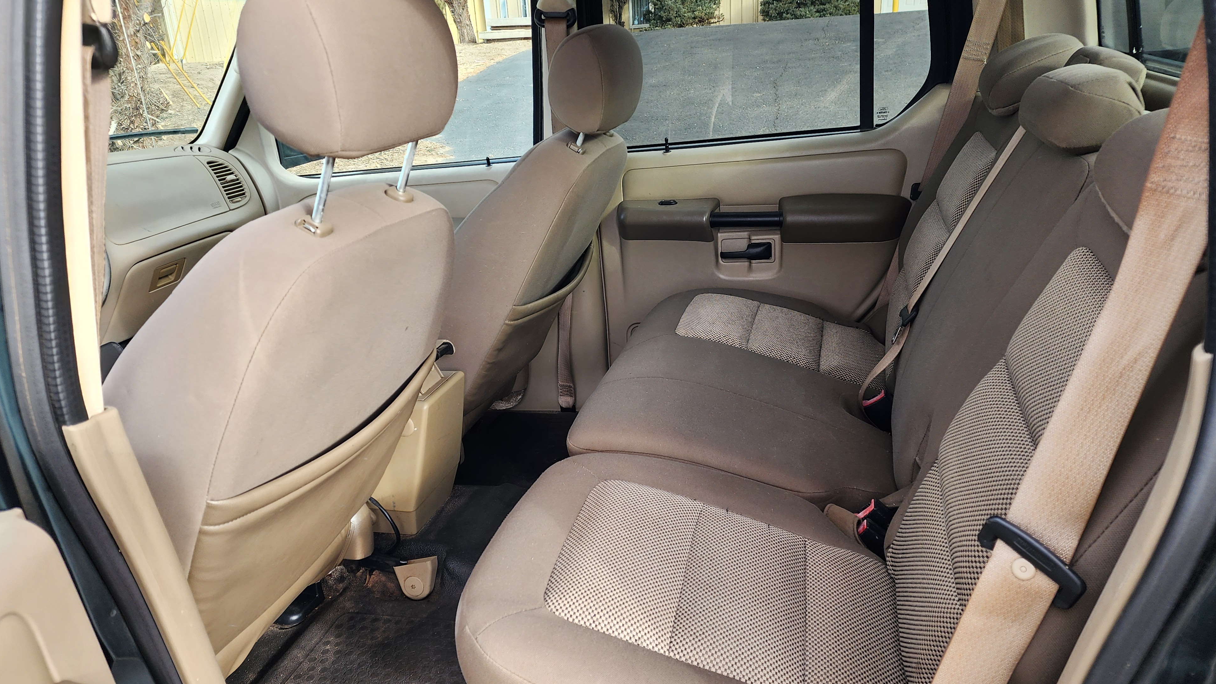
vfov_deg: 44.3
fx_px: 838
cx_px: 608
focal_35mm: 26
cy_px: 392
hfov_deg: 71.9
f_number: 1.8
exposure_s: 1/180
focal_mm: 6.4
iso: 64
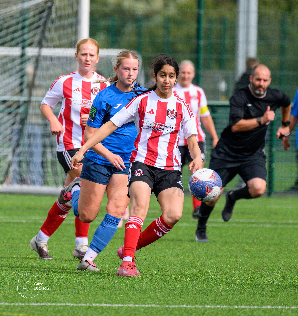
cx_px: 109
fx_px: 8222
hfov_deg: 2.1
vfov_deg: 2.2
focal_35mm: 819
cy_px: 96
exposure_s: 1/2500
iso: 800
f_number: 5.6
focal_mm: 400
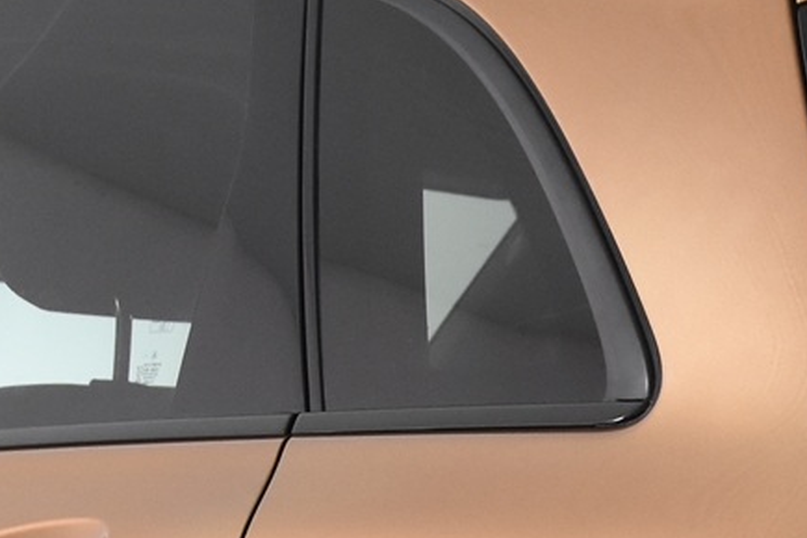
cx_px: 1211
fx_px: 4600
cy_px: 931
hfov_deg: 9.7
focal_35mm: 205
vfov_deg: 6.6
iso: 1600
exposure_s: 1/50
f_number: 5.6
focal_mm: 31
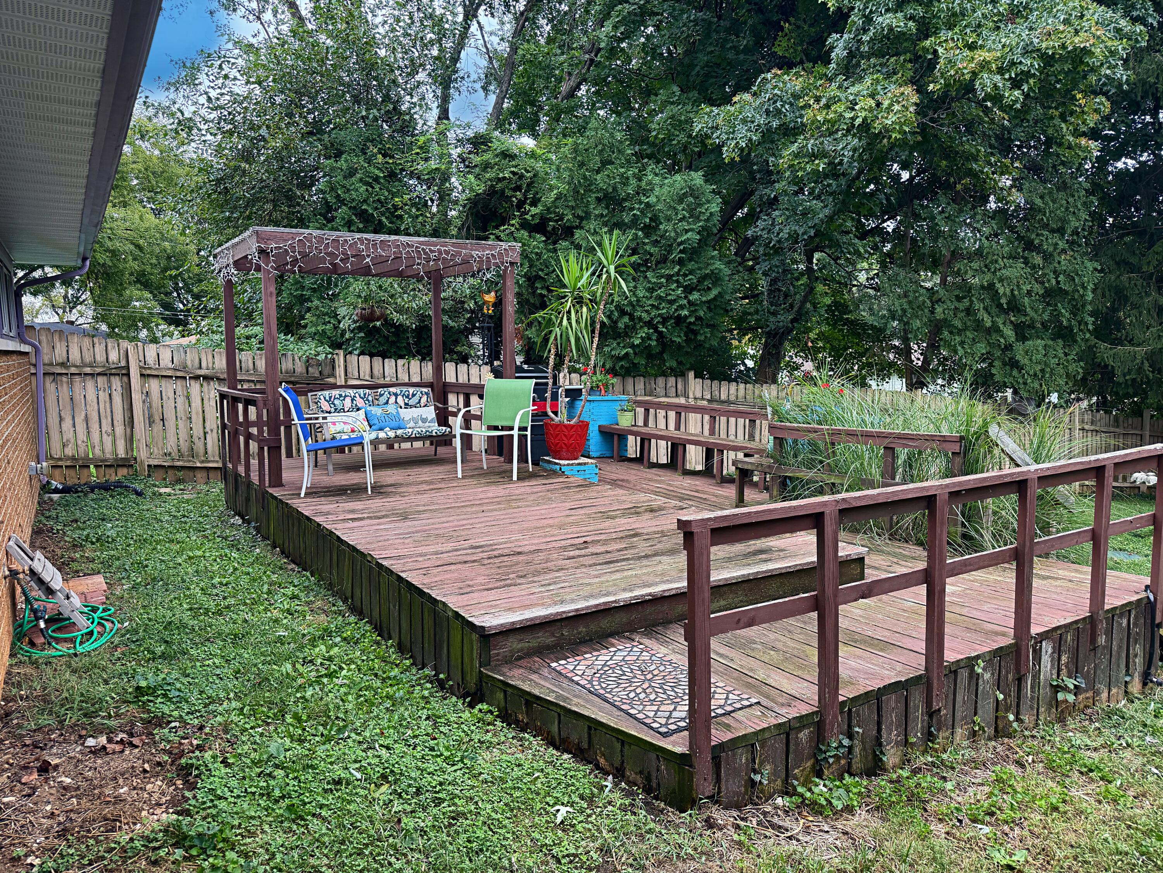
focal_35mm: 24
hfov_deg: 71.6
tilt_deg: -6.2
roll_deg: +1.5
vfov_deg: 56.8
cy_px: 436
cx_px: 582
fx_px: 806
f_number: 1.78
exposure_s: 1/199
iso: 125
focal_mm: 6.76
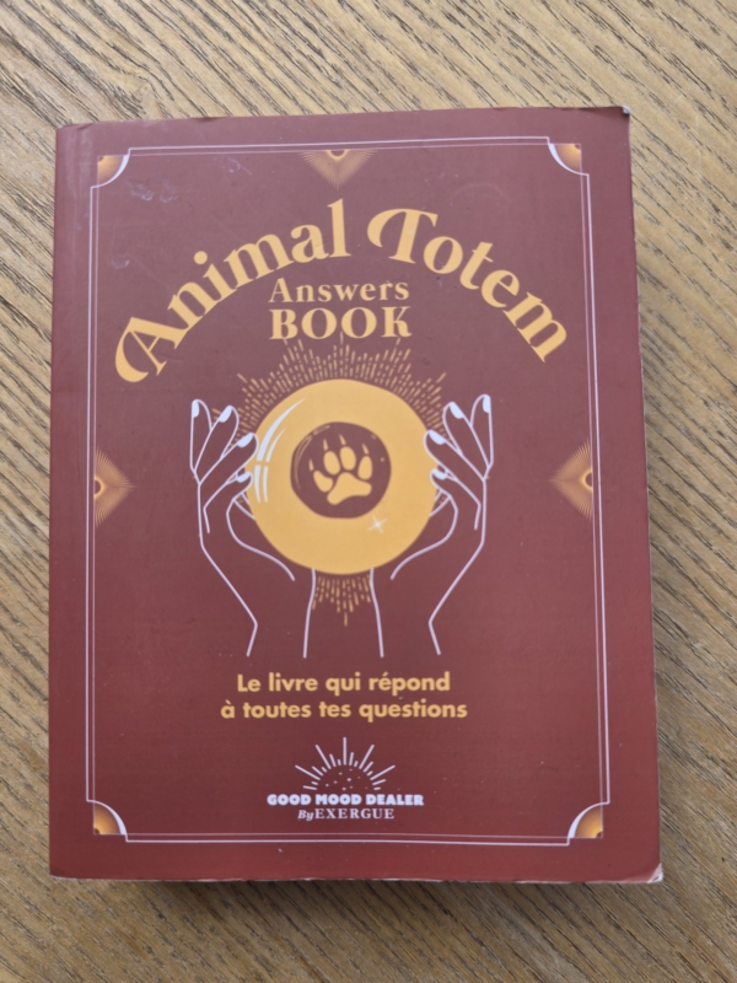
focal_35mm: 23
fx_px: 653
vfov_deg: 73.9
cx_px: 368
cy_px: 492
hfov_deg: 58.9
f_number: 1.7
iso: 12
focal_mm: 6.3
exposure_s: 1/437
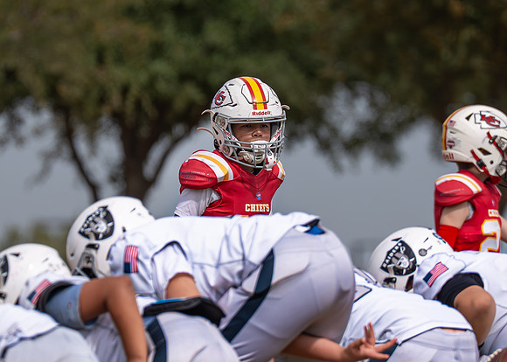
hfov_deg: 3.3
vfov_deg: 2.3
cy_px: 109
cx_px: 293
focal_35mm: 620
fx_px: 8919
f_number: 2.8
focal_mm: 200
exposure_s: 1/6400
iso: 160
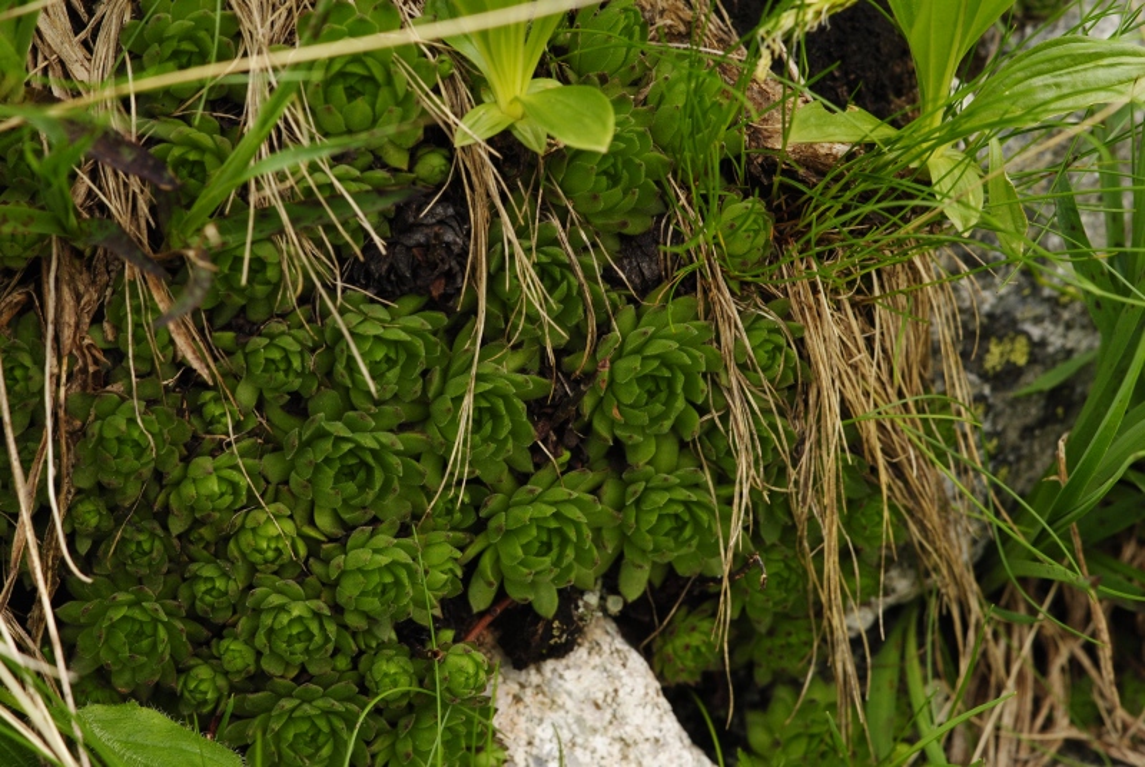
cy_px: 384
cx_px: 572
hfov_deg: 16.0
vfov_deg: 10.8
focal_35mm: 128
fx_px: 4061
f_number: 8
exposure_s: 1/250
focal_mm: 85
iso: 400
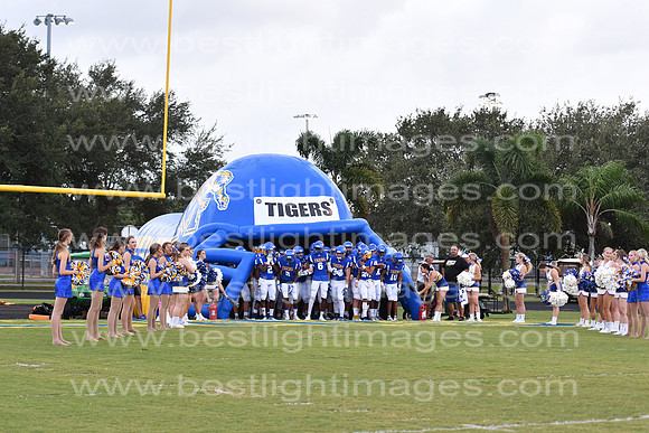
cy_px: 216
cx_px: 324
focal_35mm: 105
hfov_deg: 19.5
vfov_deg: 13.0
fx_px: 1893
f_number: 3.2
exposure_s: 1/1000
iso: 800
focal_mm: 70
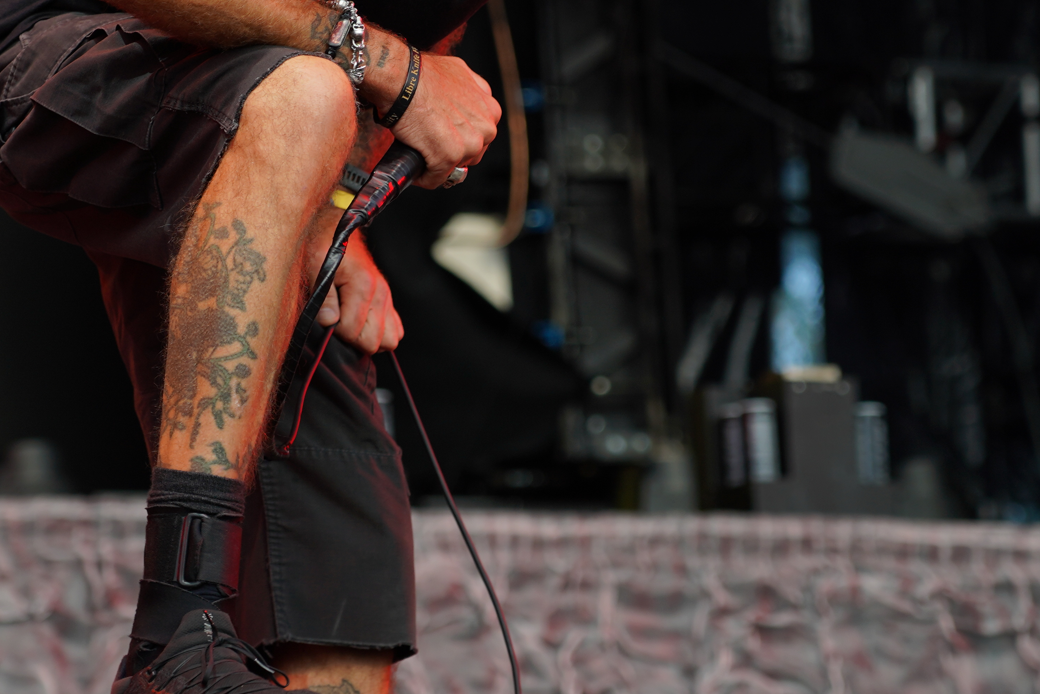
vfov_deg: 6.4
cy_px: 142
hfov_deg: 9.7
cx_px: 470
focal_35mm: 213
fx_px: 6153
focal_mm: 105
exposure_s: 1/125
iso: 200
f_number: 4
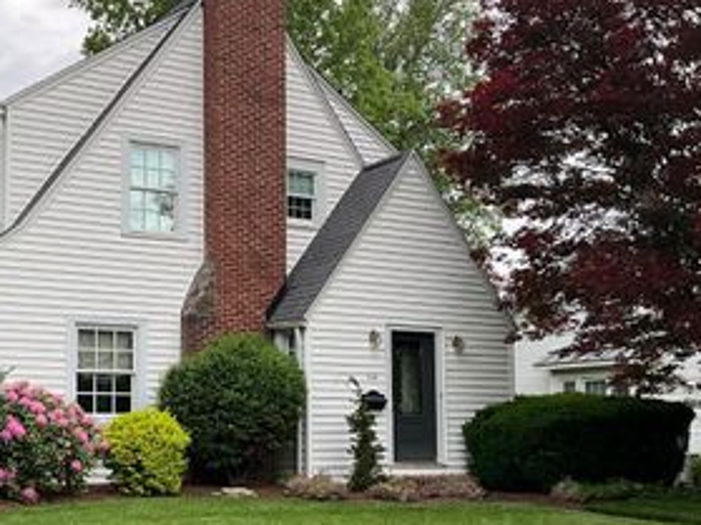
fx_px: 1053
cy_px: 340
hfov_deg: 35.9
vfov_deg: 27.9
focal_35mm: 52
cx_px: 166
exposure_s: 1/231
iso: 20
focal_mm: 3
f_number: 1.8
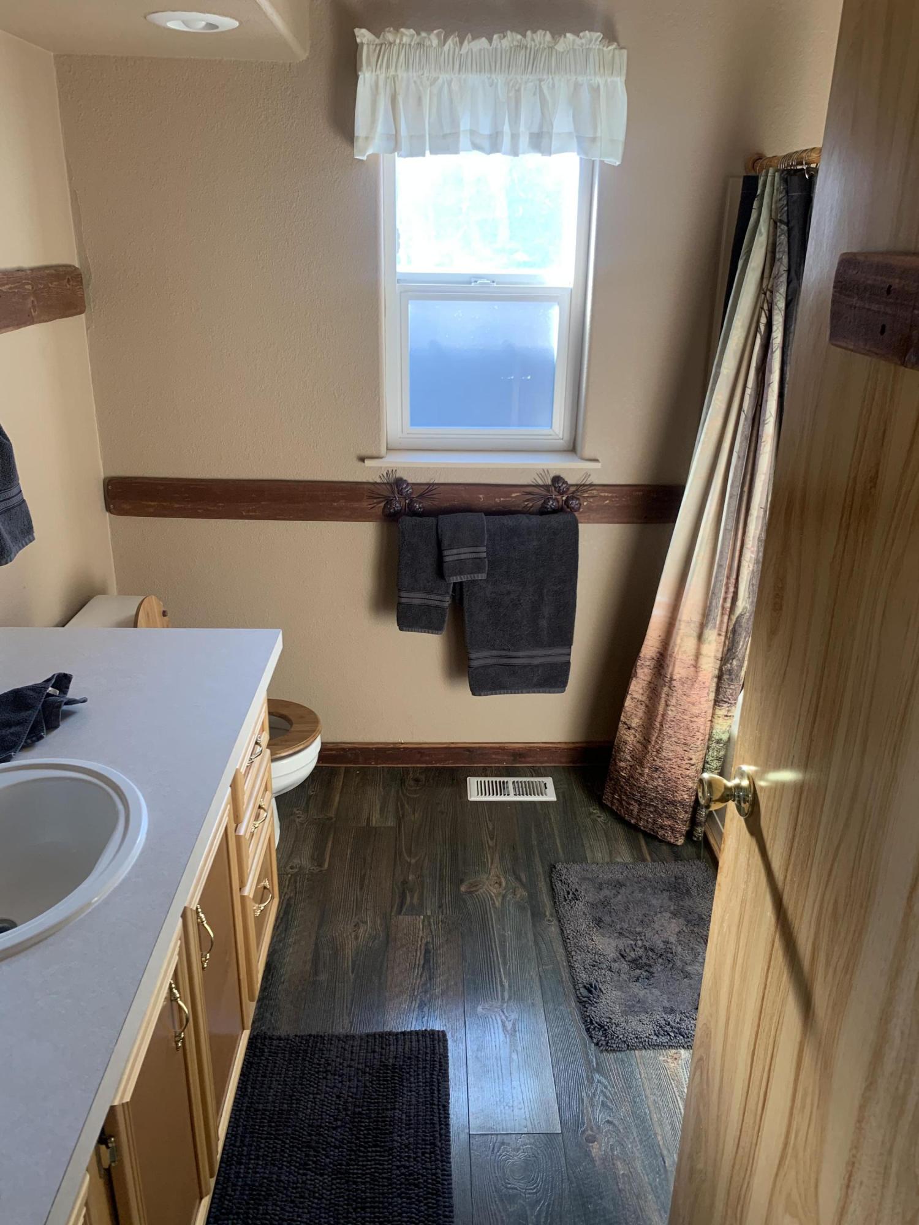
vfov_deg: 67.3
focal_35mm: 26
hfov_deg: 53.1
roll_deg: -1.1
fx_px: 920
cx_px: 460
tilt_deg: -21.6
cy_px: 612
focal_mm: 4.25
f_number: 1.8
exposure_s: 1/81
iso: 100
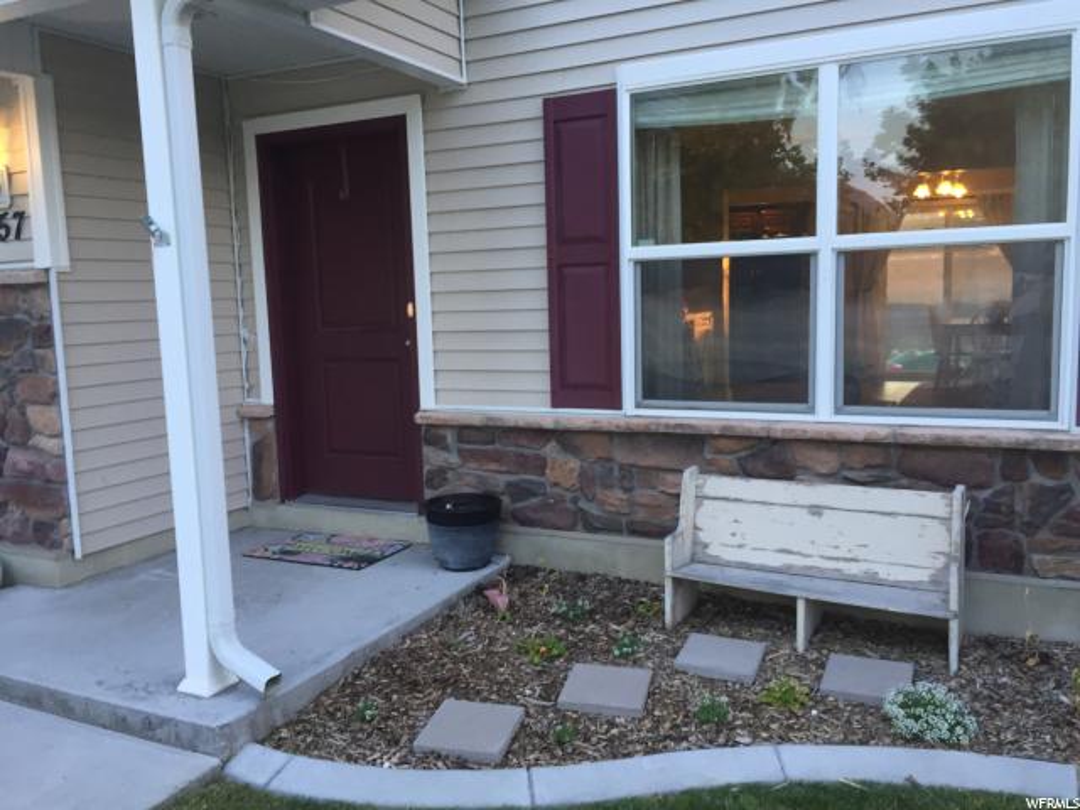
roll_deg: +1.6
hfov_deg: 61.7
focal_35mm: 29
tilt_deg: -7.8
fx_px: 905
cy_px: 405
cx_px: 540
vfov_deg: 48.2
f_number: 2.2
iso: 32
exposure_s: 1/30
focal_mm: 4.15
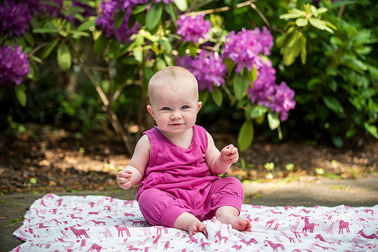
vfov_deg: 13.9
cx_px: 195
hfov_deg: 20.8
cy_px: 122
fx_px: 1031
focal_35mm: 98
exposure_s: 1/1000
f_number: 2.8
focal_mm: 95
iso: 400
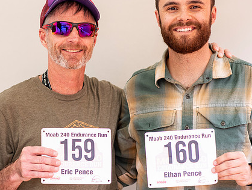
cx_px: 83
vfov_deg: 11.6
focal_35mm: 128
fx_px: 935
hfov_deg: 15.3
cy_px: 78
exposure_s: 1/200
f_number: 3.2
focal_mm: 85
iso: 200
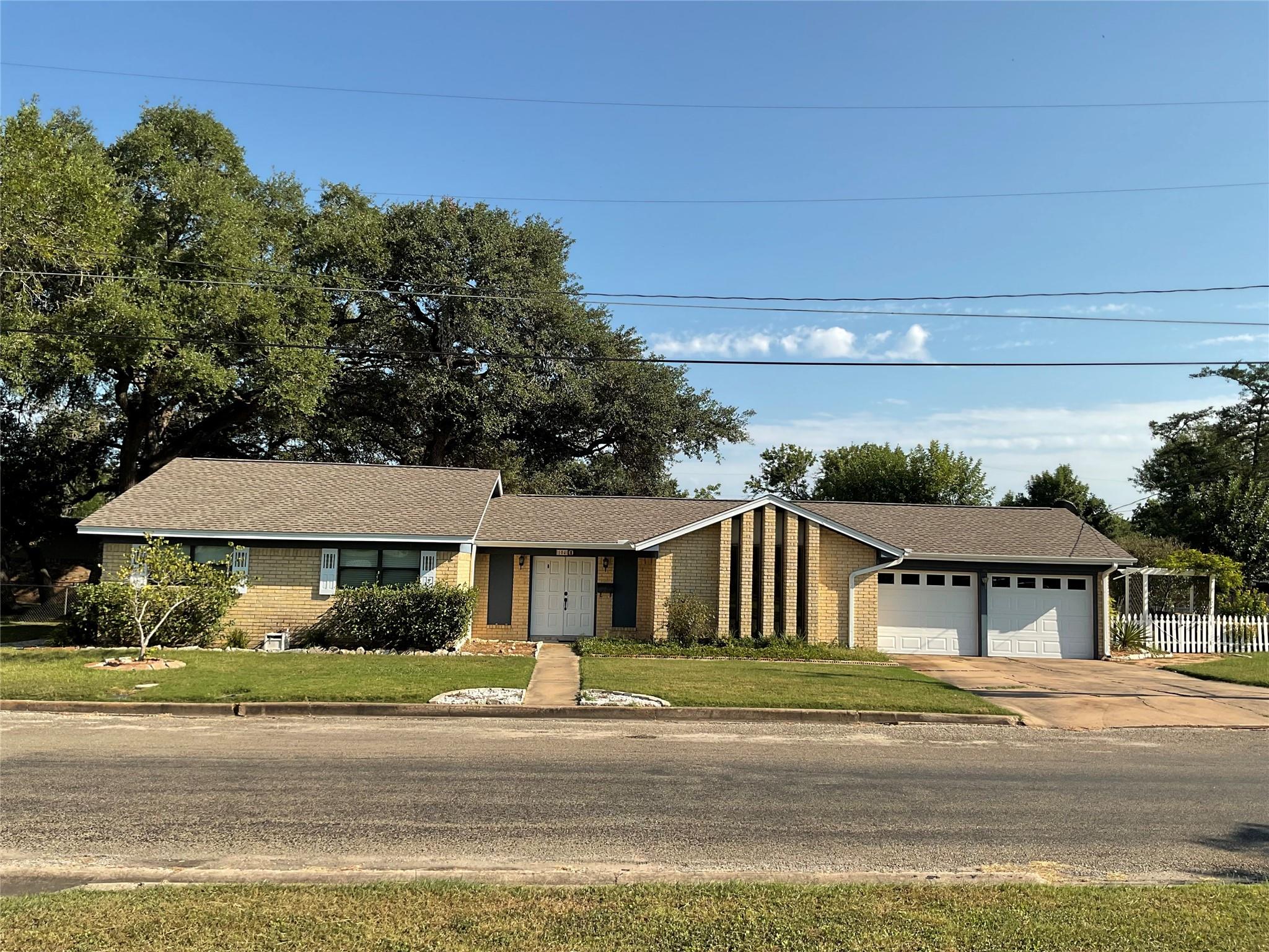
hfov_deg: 61.7
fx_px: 1063
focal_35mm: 29
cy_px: 476
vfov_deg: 48.2
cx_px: 634
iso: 16
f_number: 1.8
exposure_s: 1/1675
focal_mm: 3
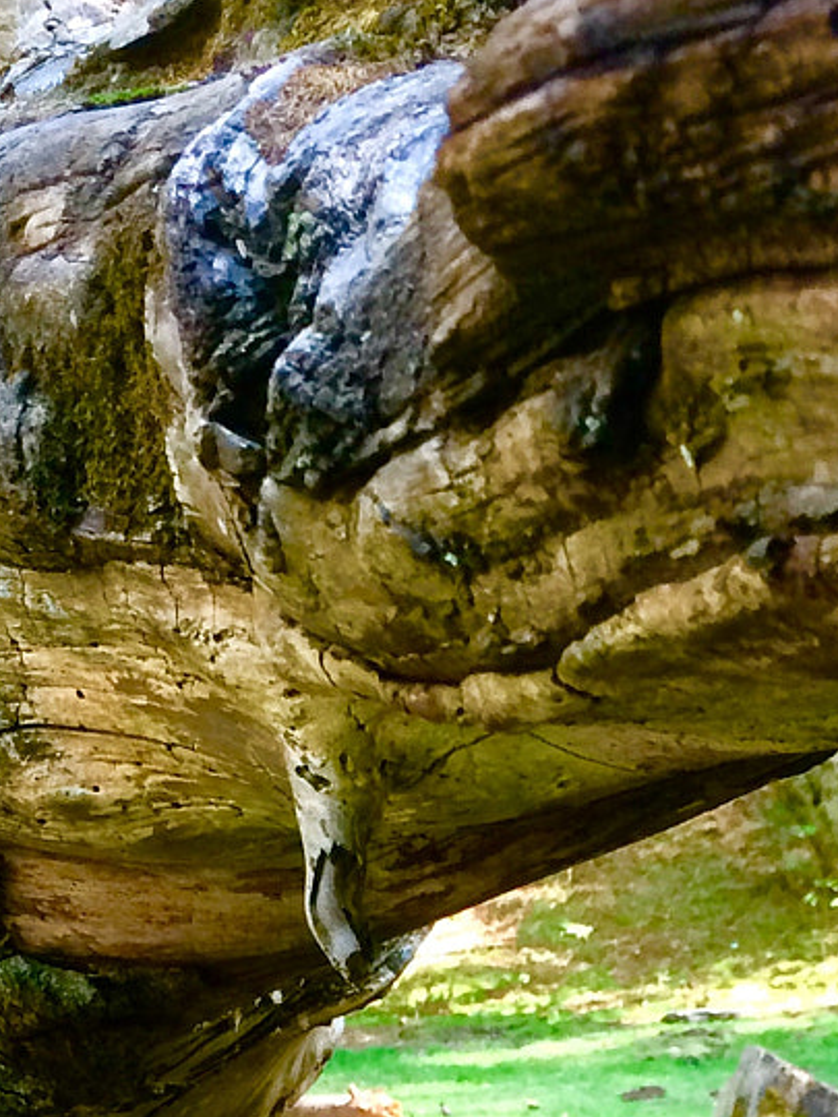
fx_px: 2776
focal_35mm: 86
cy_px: 1272
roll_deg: +0.3
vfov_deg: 21.4
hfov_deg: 17.1
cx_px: 534
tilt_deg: -4.7
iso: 40
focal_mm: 4.15
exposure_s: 1/30
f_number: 2.2
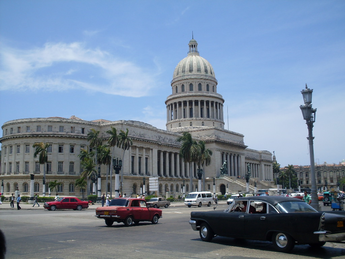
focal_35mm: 38
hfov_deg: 49.0
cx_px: 172
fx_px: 379
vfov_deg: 37.7
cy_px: 130
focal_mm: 6.3
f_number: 8.4
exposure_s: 1/250
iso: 80
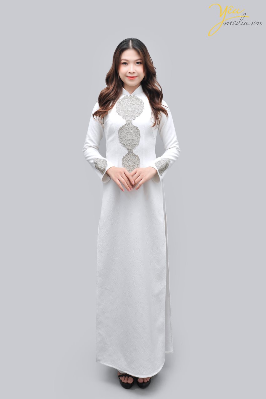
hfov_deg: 33.4
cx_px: 133
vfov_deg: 48.5
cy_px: 200
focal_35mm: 40
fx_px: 444
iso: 250
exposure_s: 1/200
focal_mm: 40
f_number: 6.3
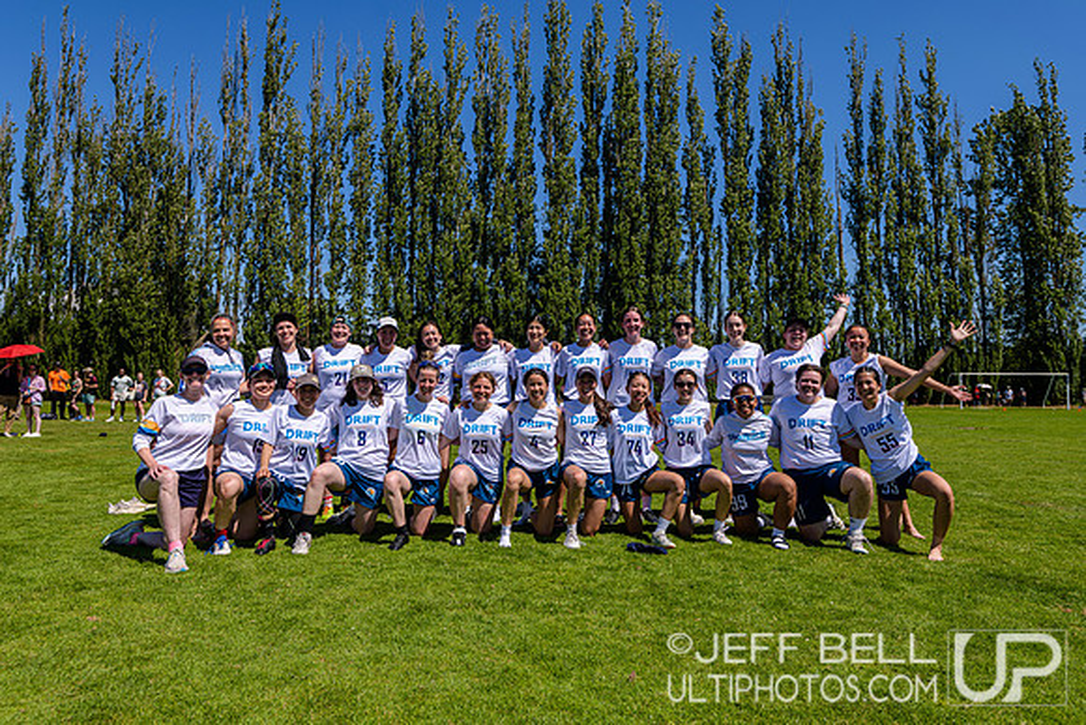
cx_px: 543
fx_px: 724
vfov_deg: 53.2
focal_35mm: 24
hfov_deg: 73.7
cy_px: 362
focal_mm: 24
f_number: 5.6
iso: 64
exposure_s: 1/500
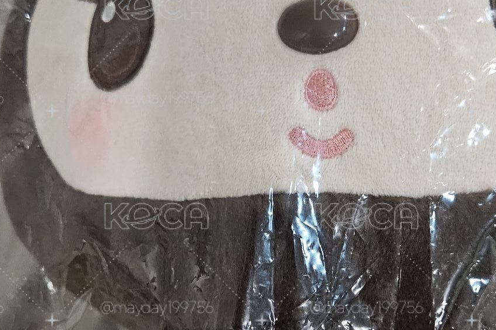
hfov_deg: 36.9
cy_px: 250
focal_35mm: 54
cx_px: 262
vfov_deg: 24.7
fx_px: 744
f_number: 1.8
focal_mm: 5.4
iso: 1600
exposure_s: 1/120
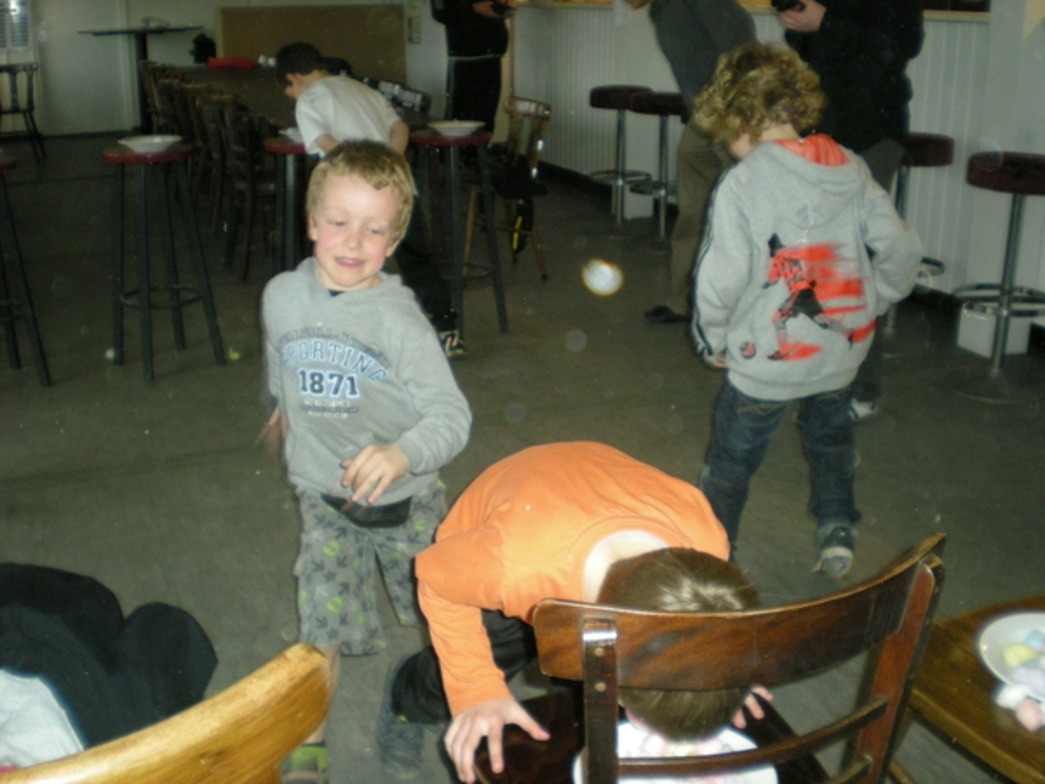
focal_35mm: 38
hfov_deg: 49.0
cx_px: 522
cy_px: 392
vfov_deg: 37.7
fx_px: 1147
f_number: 3.1
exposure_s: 1/60
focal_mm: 6.3
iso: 239
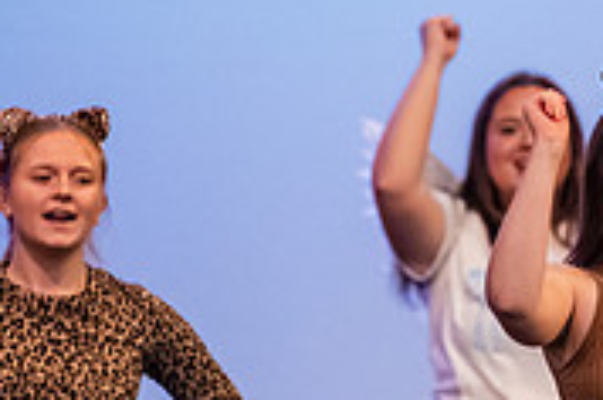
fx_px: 10651
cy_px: 290
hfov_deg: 3.2
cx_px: 671
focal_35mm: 637
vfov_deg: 2.2
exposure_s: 1/320
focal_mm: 195
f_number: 3.5
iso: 4000
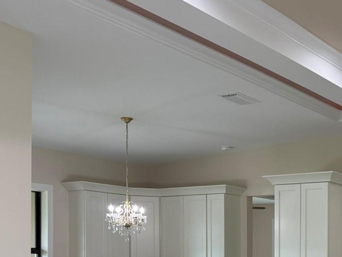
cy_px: 268
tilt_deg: -0.4
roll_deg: -0.5
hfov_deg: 29.6
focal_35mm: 58
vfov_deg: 23.9
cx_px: 384
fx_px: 573
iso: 100
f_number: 1.78
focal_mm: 6.76
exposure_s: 1/232
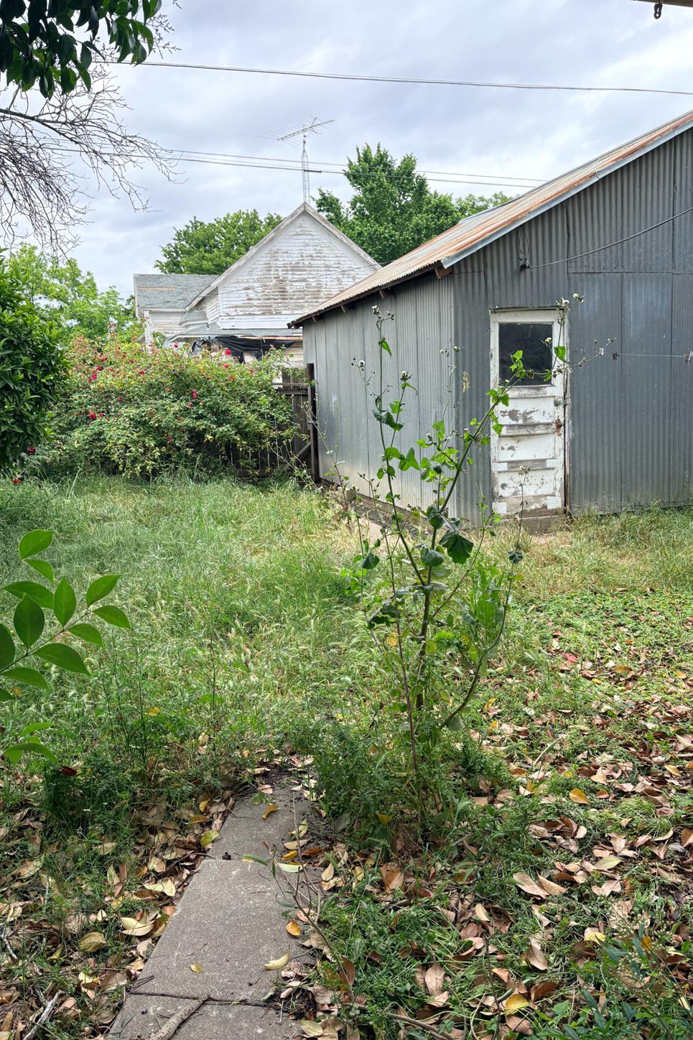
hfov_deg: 46.3
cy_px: 504
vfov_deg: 65.5
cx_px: 392
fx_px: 809
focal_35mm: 28
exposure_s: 1/1451
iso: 64
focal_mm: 5.96
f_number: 1.6
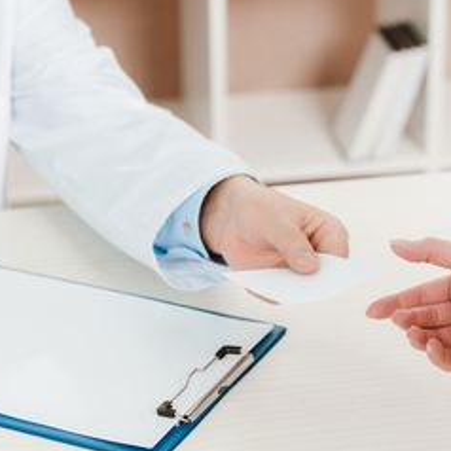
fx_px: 1843
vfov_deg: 14.0
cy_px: 226
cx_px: 203
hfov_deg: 14.0
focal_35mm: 125
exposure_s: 1/160
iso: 125
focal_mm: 70
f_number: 4
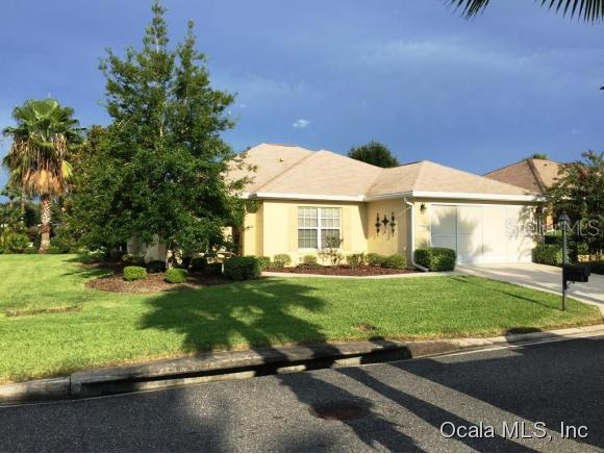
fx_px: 506
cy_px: 227
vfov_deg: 48.3
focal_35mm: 29
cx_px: 302
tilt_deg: +1.2
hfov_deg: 61.6
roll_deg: -1.9
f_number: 2.2
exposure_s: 1/1980
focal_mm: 4.15
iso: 32
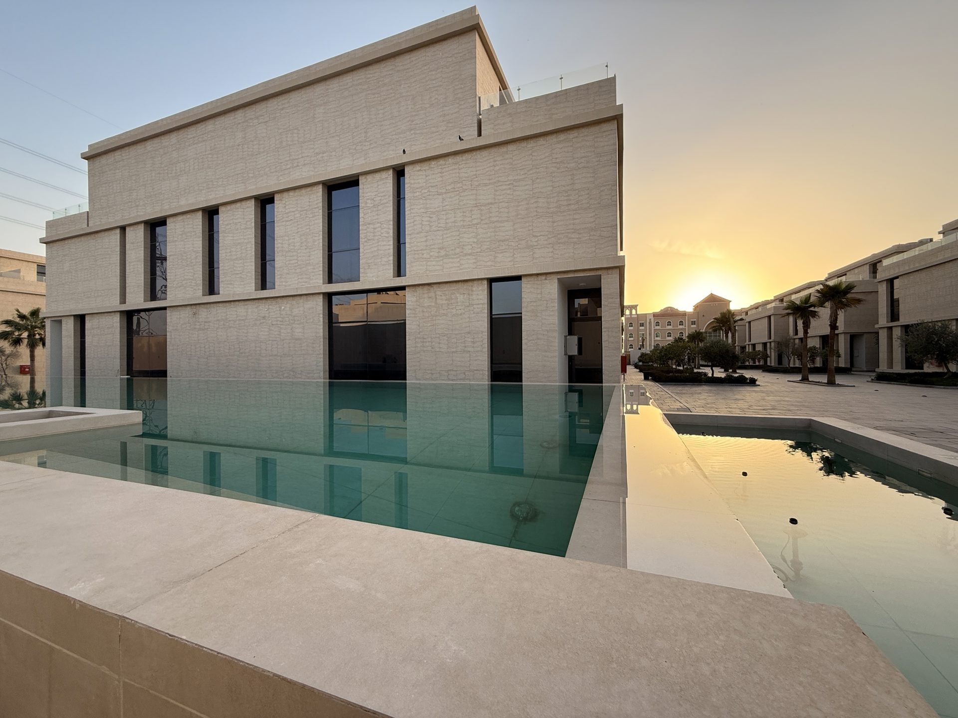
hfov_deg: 102.1
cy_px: 359
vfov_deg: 85.7
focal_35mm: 14
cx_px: 479
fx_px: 387
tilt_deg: +0.1
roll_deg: +0.6
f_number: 2.2
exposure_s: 1/421
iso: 64
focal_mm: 2.22
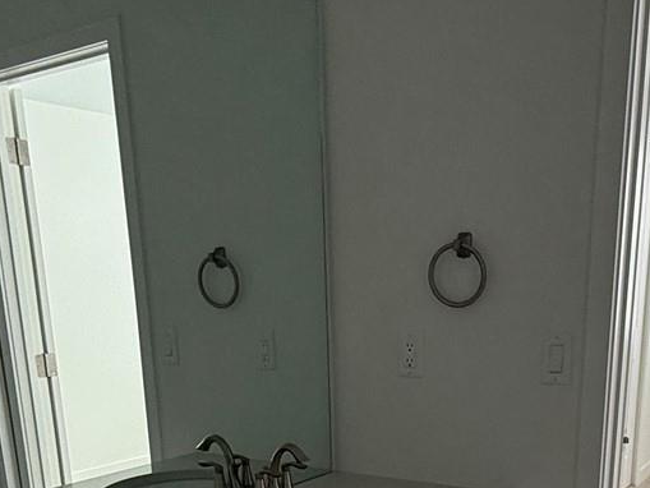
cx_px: 336
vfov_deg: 29.8
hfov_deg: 42.9
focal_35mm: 44
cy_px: 530
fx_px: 826
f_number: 2.2
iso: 125
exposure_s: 1/99
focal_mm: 2.22
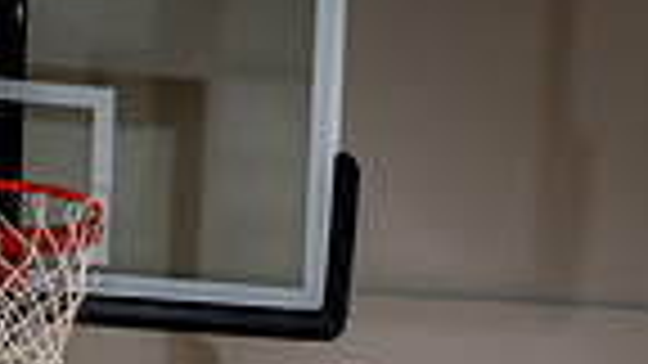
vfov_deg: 5.8
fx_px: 3419
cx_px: 202
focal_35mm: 199
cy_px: 953
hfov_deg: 10.8
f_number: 5.6
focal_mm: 61
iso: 200
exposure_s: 1/250
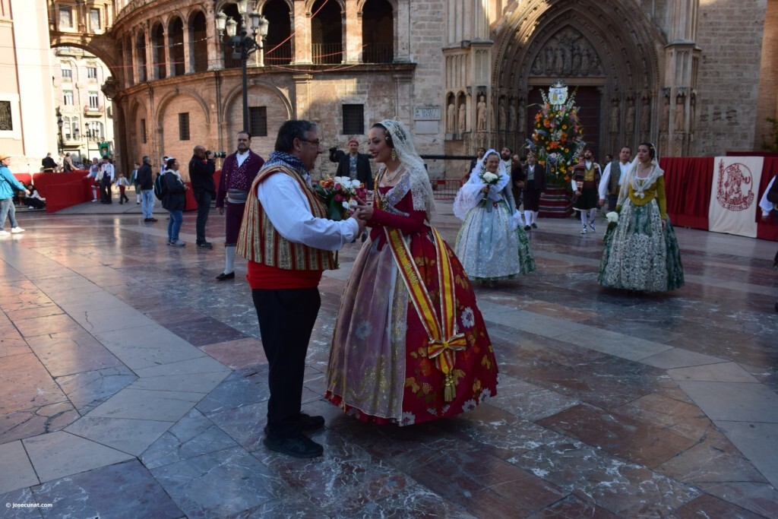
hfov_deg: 61.9
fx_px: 648
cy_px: 260
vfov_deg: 43.6
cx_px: 389
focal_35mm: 30
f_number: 10
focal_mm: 20
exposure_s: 1/200
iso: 400
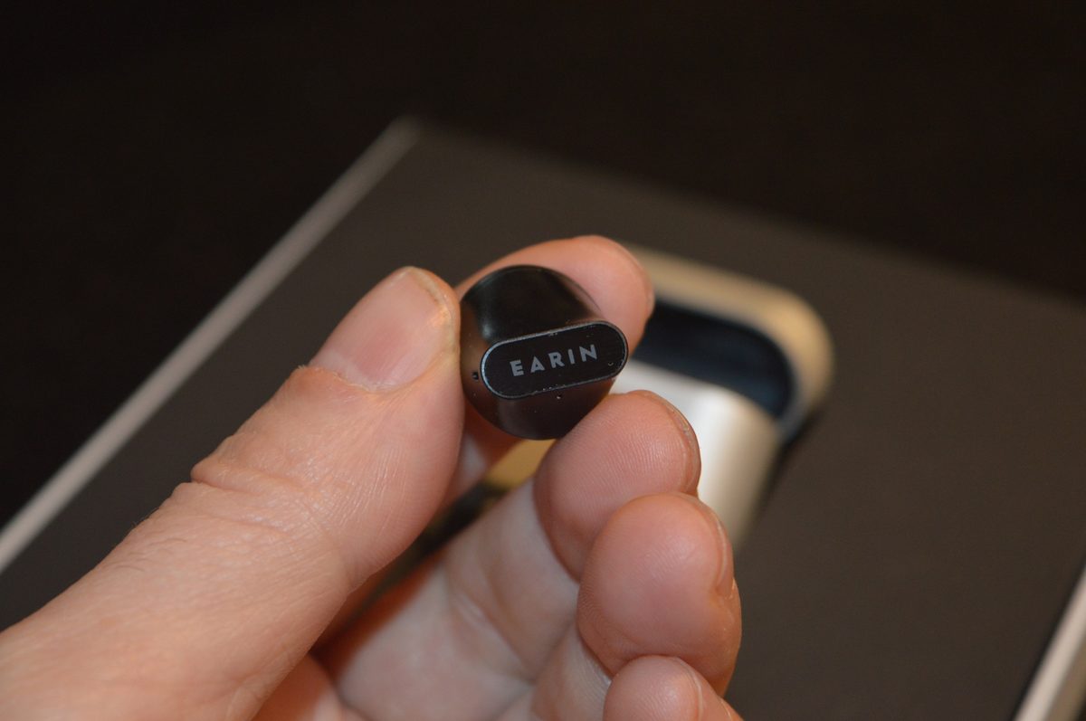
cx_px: 543
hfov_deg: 24.6
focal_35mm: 82
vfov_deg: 16.5
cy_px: 360
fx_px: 2486
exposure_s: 1/30
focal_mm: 55
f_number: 5.6
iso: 800
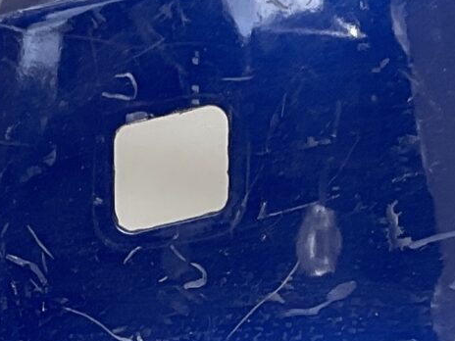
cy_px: 434
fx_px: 2103
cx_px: 85
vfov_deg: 9.1
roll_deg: +5.8
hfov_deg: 12.3
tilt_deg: -16.6
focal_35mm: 160
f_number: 1.8
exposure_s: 1/249
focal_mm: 3
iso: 16
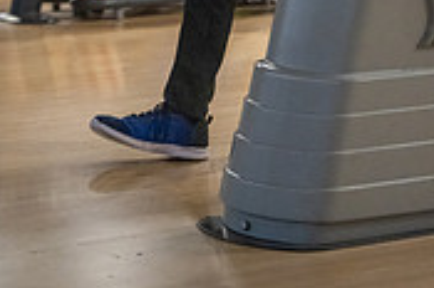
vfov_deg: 5.3
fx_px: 3069
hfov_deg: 8.1
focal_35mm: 255
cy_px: -263
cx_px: 270
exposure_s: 1/1000
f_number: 2.8
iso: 4000
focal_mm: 99
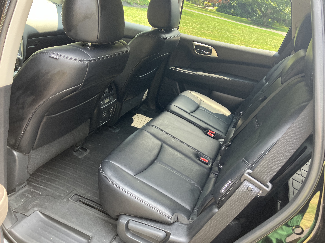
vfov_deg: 49.7
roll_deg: -10.9
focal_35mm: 28
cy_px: 122
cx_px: 162
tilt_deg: -23.5
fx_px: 263
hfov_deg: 63.4
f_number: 1.8
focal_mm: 3.99
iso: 80
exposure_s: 1/101
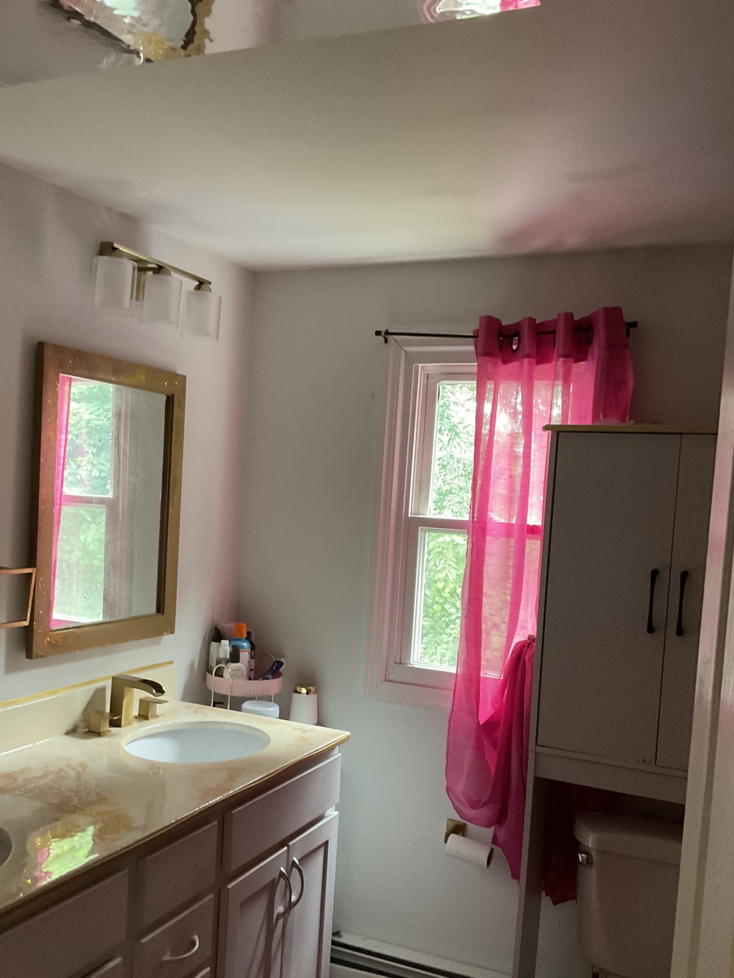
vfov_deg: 51.2
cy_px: 558
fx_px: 1018
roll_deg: -2.8
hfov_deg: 39.5
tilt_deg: -2.8
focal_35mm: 36
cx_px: 291
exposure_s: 1/40
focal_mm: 3
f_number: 1.8
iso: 320
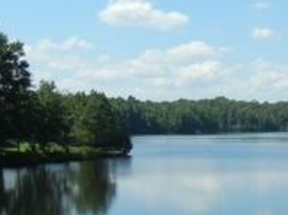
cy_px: 132
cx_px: 343
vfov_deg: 15.2
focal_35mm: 97
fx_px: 806
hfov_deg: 19.1
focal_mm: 5.4
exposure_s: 1/450
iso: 160
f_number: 7
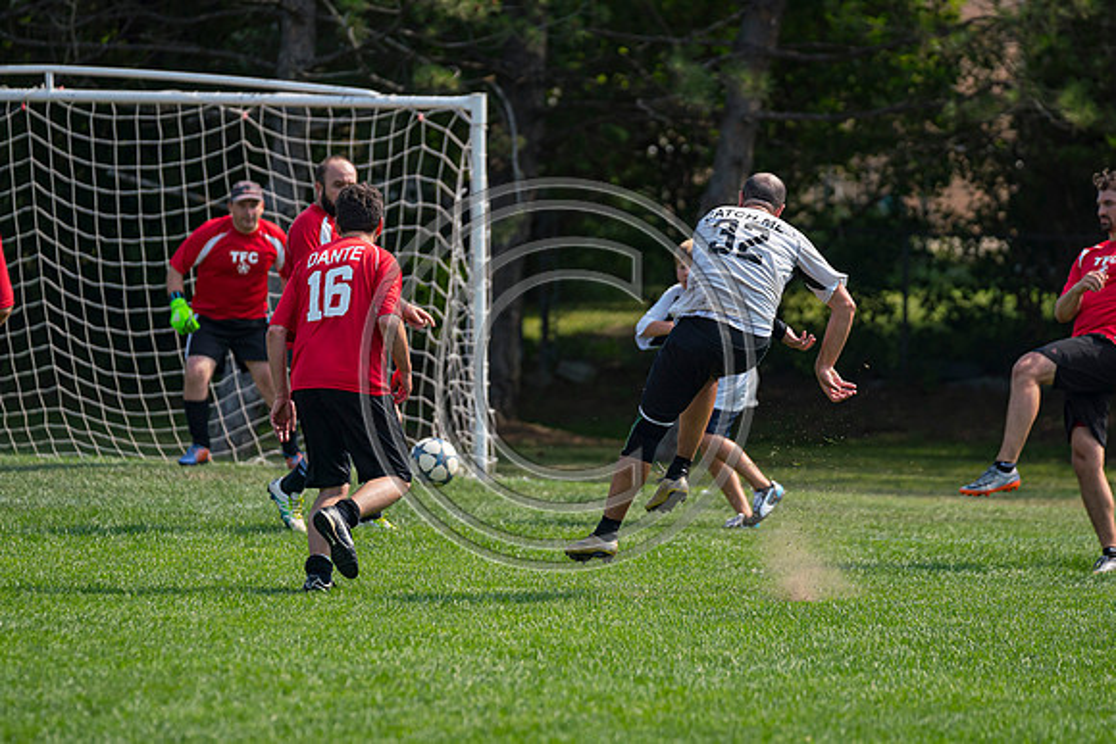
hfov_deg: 6.9
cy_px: 372
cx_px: 558
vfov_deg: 4.6
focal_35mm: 300
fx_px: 9302
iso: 400
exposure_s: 1/3200
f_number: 3.2
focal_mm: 200
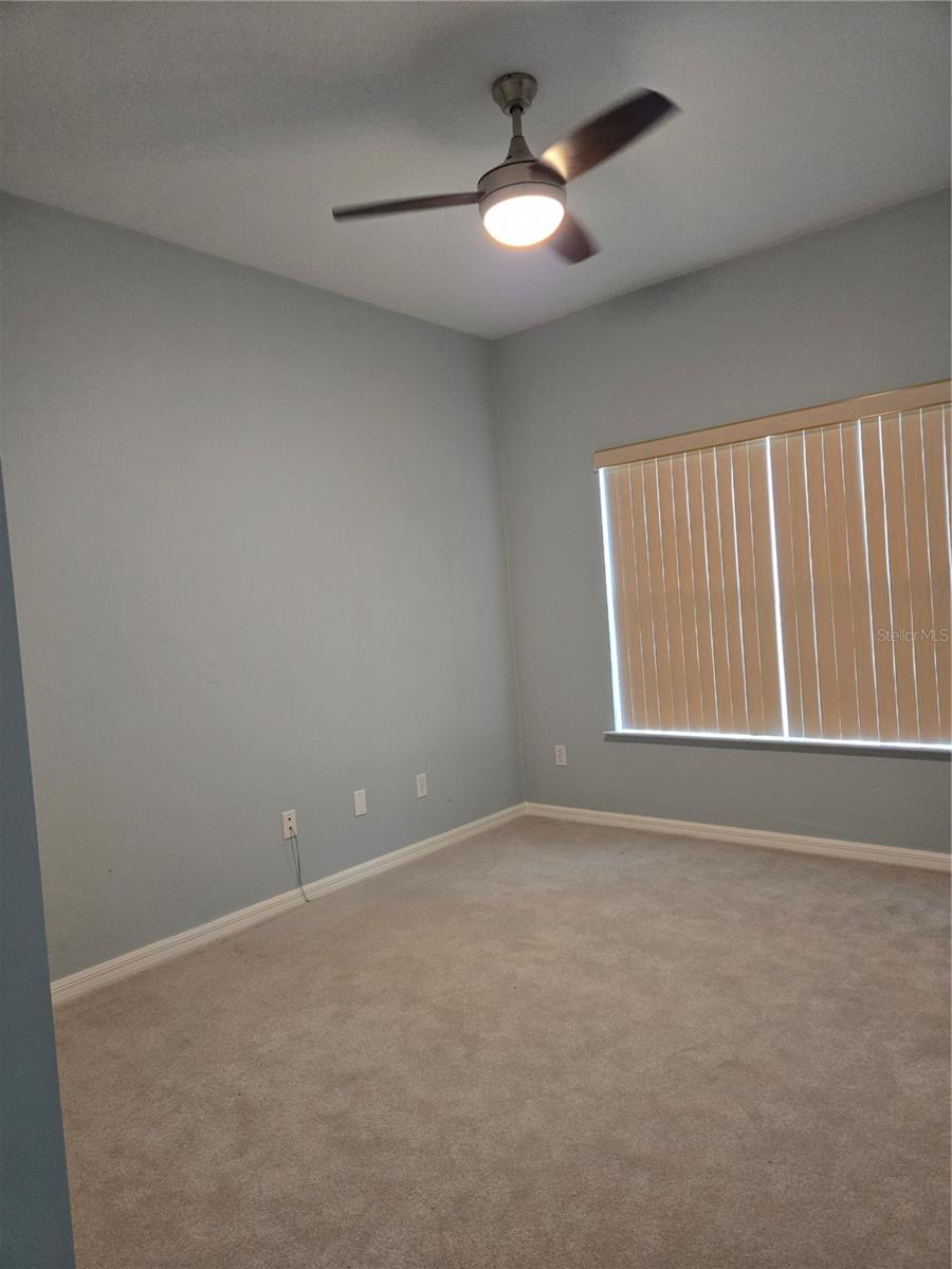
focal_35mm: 23
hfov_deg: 58.9
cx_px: 476
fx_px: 843
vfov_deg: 73.9
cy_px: 634
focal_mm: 5.4
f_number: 1.8
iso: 400
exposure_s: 1/120
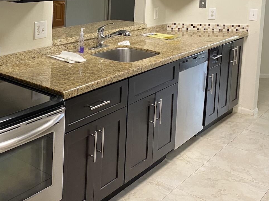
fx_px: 404
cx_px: 71
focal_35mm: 52
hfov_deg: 36.1
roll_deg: -2.3
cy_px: 6
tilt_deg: -6.9
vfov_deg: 26.7
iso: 200
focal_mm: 4.25
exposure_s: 1/60
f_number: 1.8
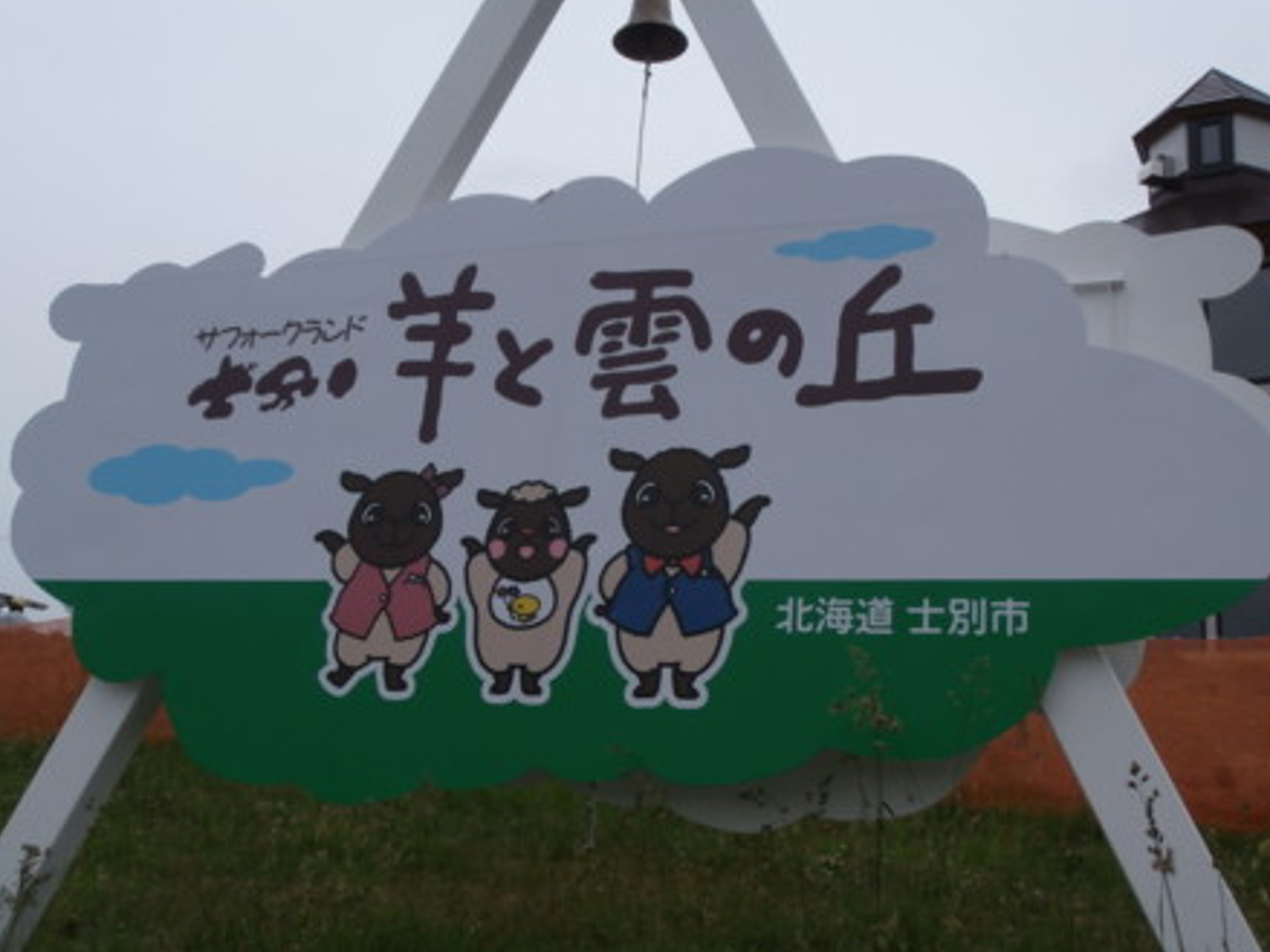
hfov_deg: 47.9
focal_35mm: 39
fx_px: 1430
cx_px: 622
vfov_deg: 36.8
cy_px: 480
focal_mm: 6.67
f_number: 3.9
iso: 100
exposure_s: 1/400
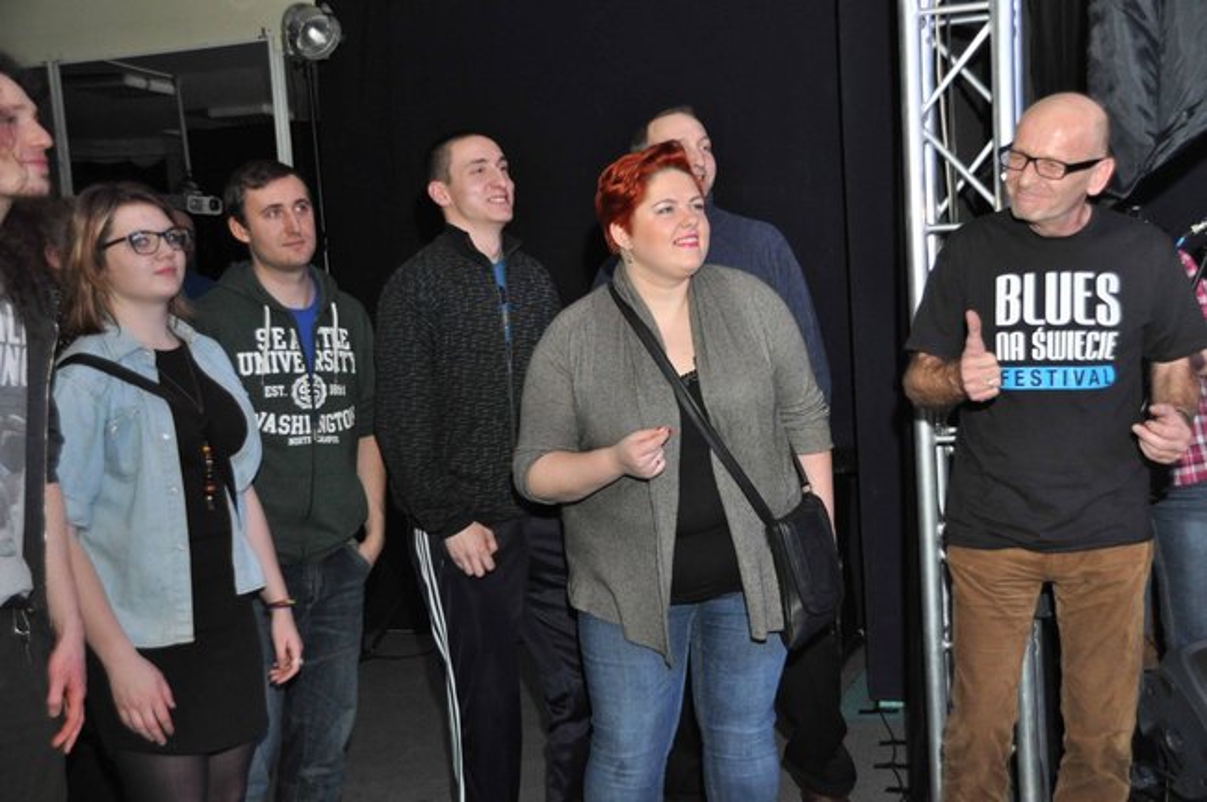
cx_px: 604
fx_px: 1608
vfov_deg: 28.0
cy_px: 401
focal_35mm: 48
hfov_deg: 41.2
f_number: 4.2
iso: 1250
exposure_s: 1/125
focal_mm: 32
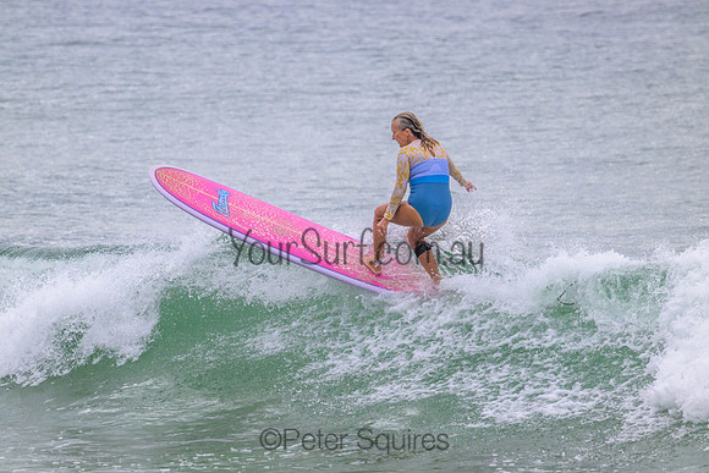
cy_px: 236
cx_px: 354
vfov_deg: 1.7
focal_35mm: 800
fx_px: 15759
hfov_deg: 2.6
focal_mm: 800
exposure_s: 1/2000
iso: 1600
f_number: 11
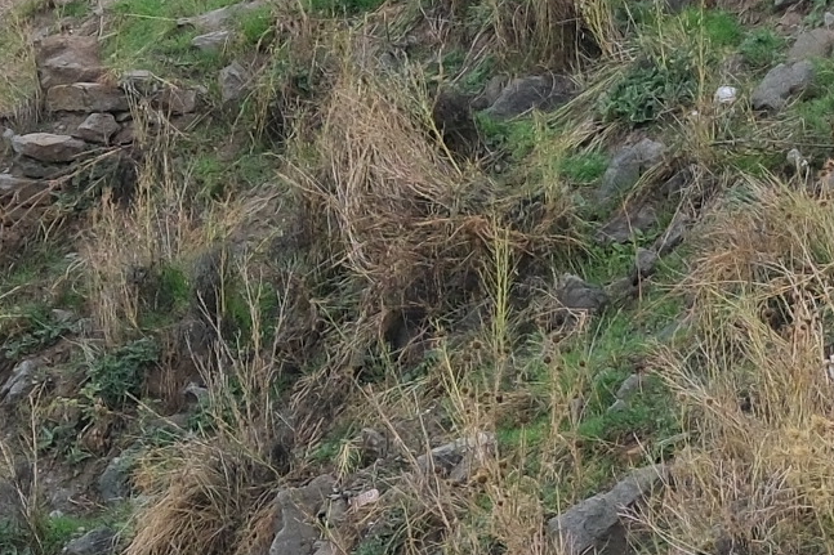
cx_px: 1549
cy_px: -823
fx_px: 18342
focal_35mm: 792
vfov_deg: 1.7
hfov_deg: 2.6
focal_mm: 77.3
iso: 1000
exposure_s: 1/800
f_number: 5
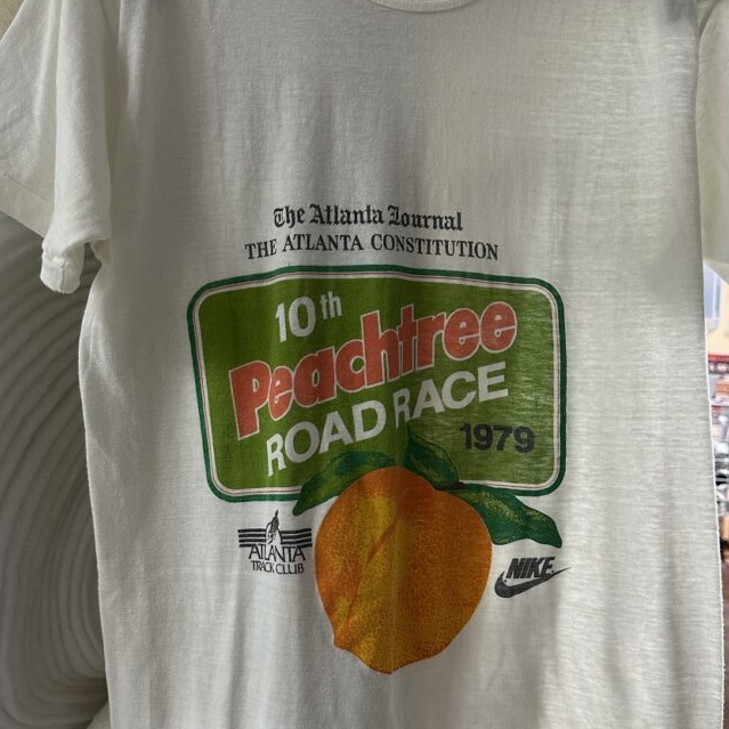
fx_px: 810
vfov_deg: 48.4
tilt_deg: -2.0
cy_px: 406
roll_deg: -2.5
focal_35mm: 34
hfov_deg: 48.3
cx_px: 414
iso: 200
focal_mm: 6.86
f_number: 1.78
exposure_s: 1/60
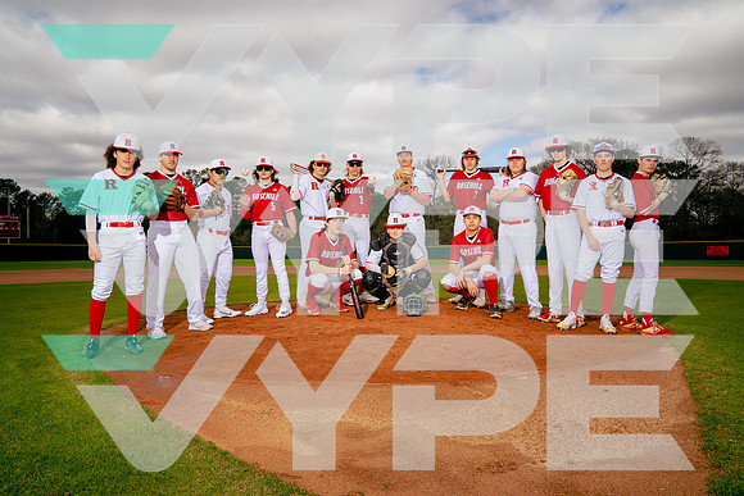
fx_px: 517
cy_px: 248
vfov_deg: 51.3
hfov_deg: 71.5
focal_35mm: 25
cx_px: 372
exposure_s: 1/250
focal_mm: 25
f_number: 10
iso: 100
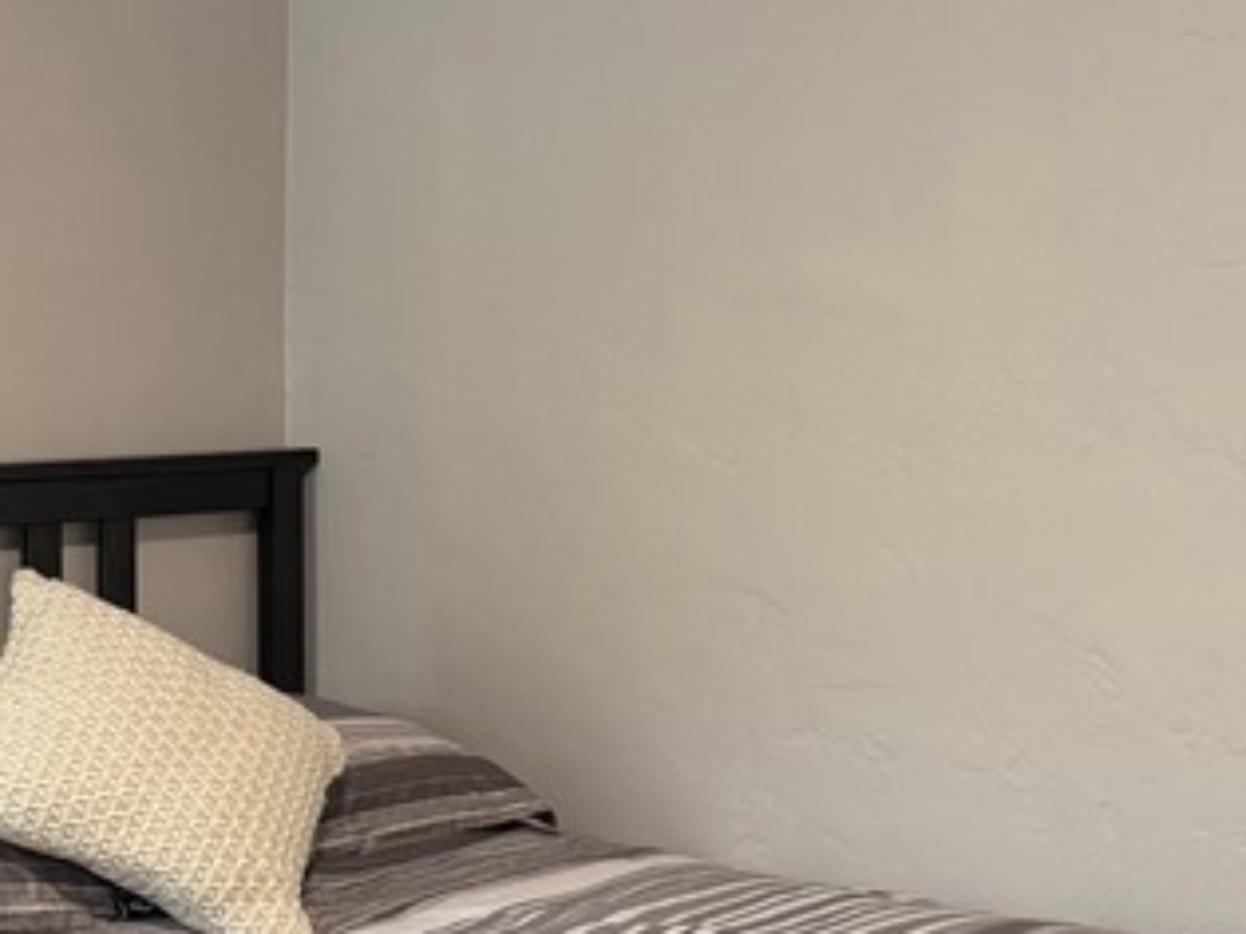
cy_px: 633
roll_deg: -0.7
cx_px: 233
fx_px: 2807
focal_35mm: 78
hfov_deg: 24.6
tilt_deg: -7.9
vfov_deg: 18.8
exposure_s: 1/88
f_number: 1.78
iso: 200
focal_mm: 6.76
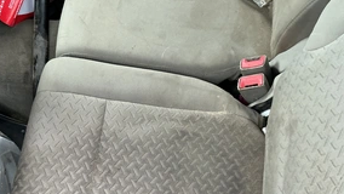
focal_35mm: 43
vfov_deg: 26.7
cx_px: 122
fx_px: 392
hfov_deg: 46.8
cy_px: 179
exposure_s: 1/61
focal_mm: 3
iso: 64
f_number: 1.8
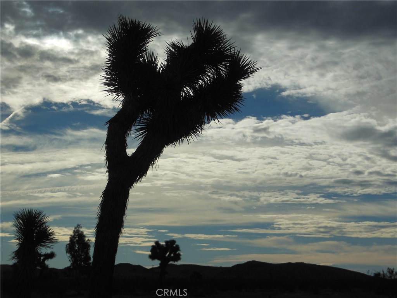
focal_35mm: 76
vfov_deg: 19.4
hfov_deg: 25.7
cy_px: 149
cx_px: 198
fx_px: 872
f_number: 8.9
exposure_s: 1/1500
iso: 125
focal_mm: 13.6
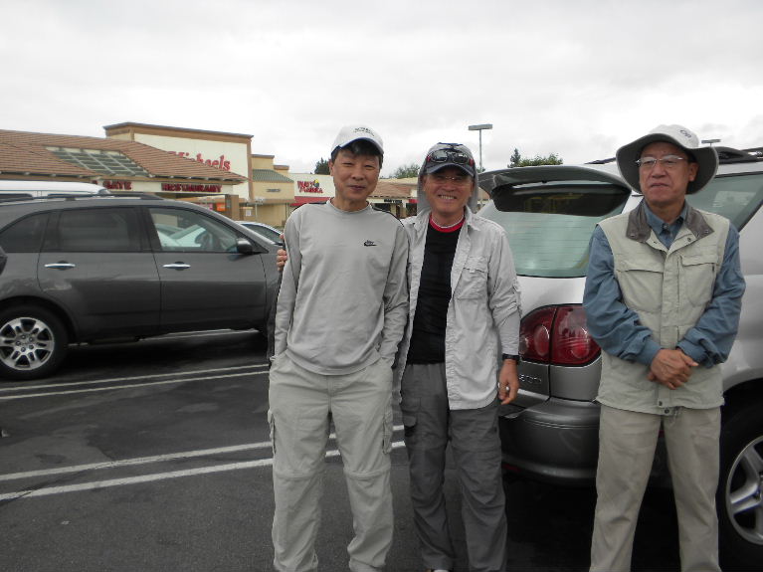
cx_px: 382
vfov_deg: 38.7
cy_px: 286
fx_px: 815
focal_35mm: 37
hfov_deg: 50.1
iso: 64
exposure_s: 1/182
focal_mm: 6.6
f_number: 3.5
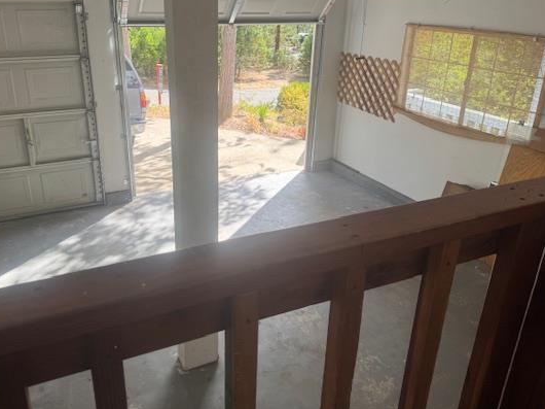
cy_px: 173
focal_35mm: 29
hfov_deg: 61.5
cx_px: 237
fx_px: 456
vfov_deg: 48.0
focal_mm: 6.76
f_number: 1.78
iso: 80
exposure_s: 1/383
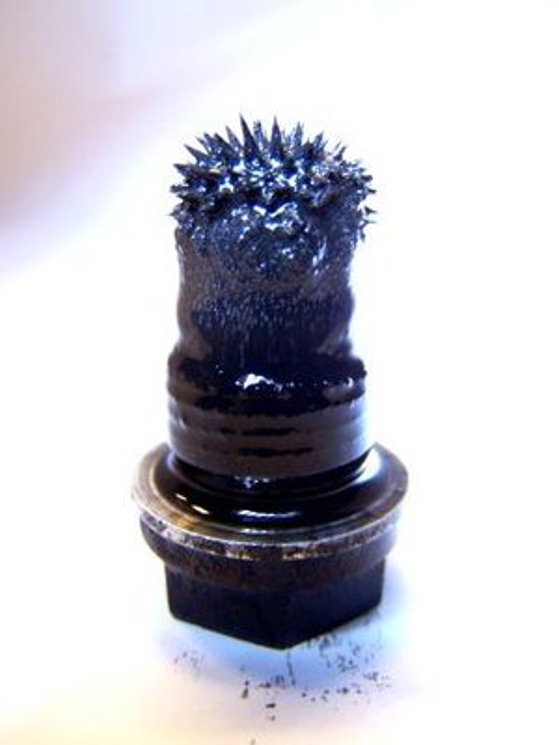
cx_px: 280
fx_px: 818
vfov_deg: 49.0
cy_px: 372
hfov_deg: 37.7
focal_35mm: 38
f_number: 2.8
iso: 140
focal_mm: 6.3
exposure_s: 1/30
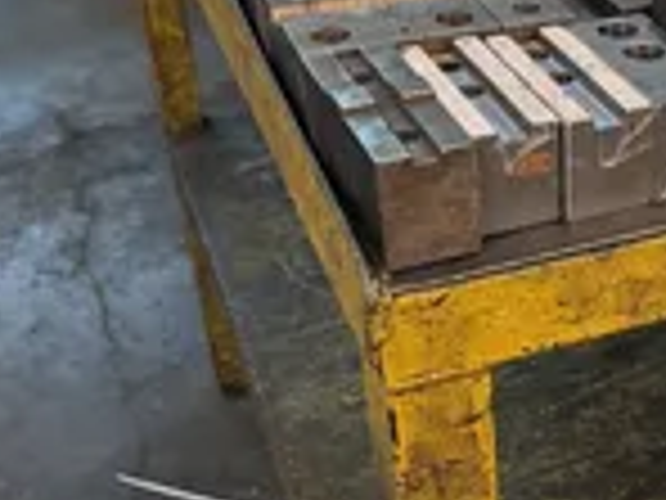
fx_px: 1251
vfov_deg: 22.4
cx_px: 612
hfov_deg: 28.5
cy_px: 363
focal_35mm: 65
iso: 410
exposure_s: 1/120
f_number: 1.68
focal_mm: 6.9
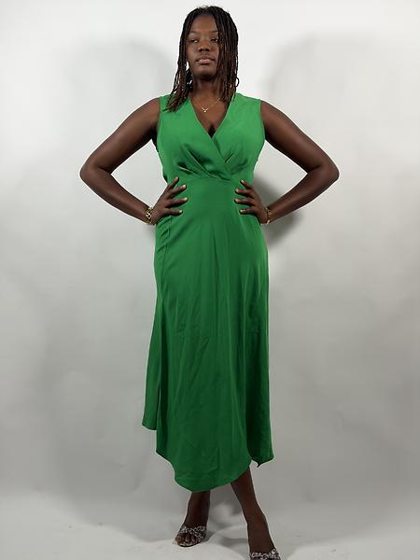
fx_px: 777
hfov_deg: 30.3
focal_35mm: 48
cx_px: 210
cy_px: 280
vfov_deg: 39.7
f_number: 1.78
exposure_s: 1/100
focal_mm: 6.76
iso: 64
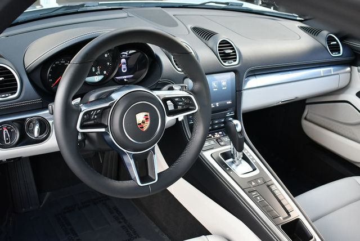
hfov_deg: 46.4
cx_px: 180
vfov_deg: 32.0
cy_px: 120
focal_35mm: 42
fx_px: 420
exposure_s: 1/200
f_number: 3.8
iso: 800
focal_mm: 21
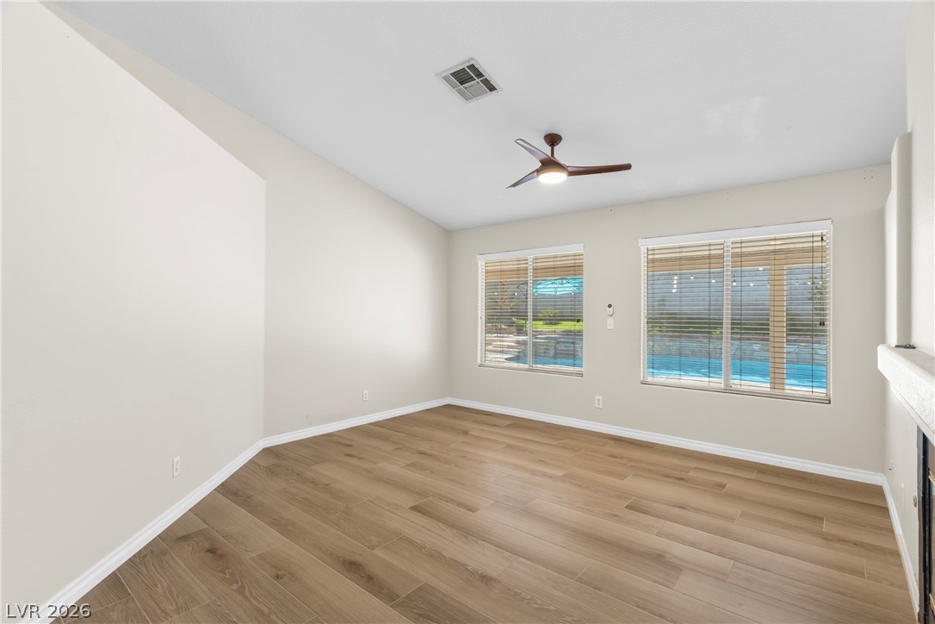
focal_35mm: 17
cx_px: 468
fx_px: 441
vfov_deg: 70.4
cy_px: 312
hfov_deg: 93.3
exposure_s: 1/1.25
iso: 400
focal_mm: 17
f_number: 8
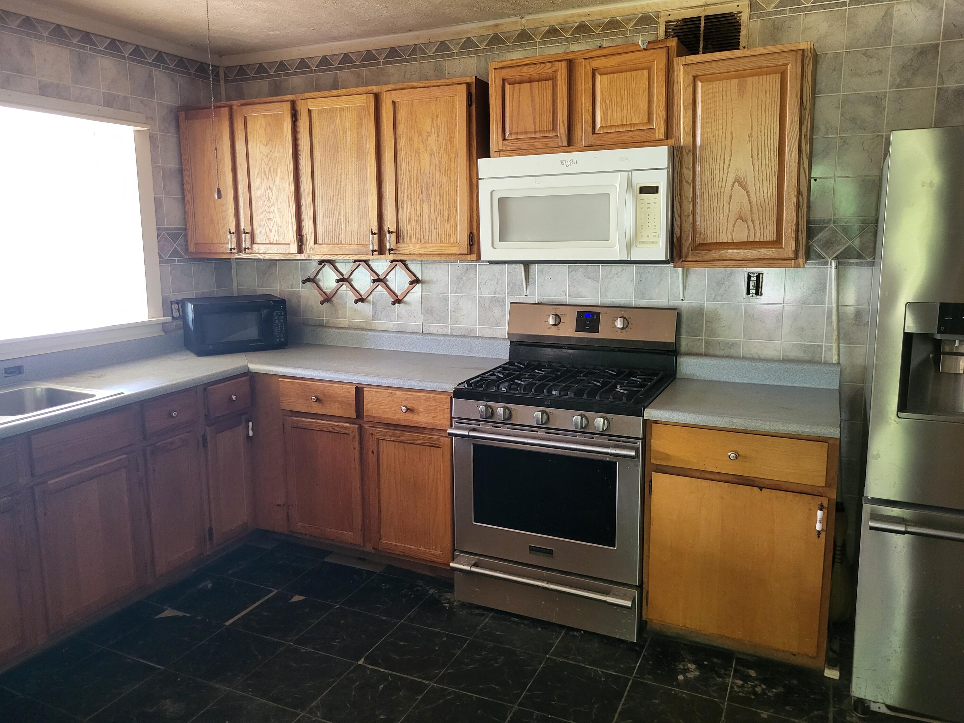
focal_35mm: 26
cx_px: 482
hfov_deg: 67.3
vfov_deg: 53.1
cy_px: 362
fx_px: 724
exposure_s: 1/40
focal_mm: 5.4
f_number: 1.8
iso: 320
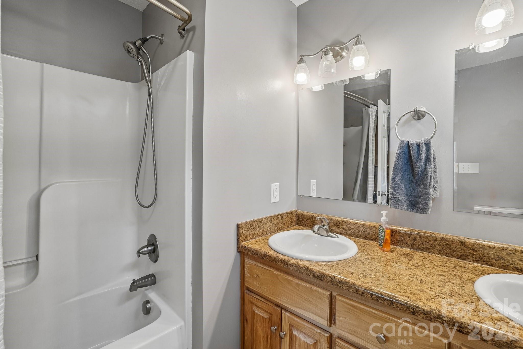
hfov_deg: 100.4
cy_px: 174
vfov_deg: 77.3
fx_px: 218
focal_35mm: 15
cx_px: 262
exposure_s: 1/25
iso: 400
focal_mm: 10
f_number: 8
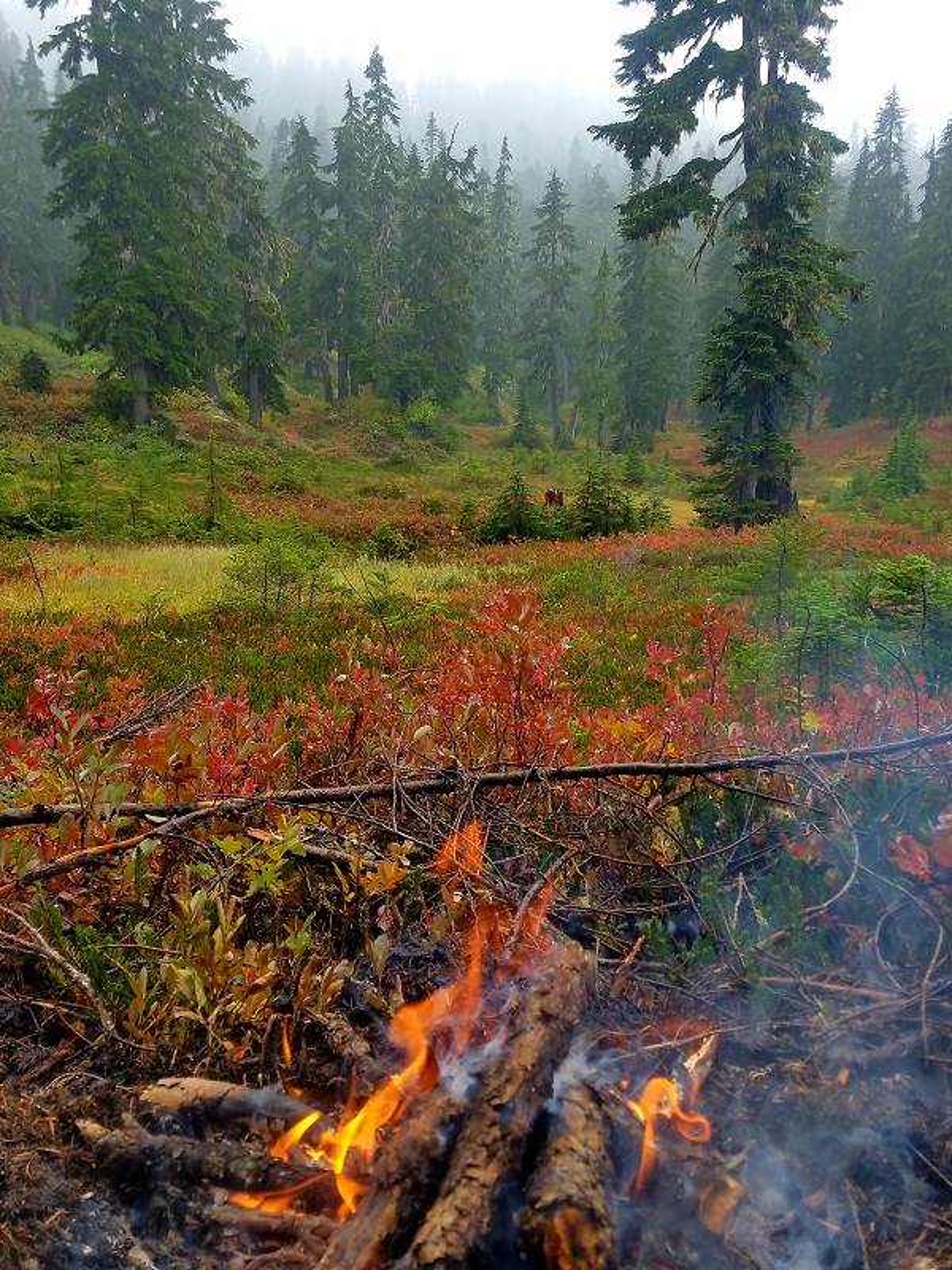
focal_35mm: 26
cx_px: 476
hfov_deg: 53.1
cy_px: 635
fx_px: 953
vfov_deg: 67.3
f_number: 1.7
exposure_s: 1/393
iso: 50
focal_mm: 4.2
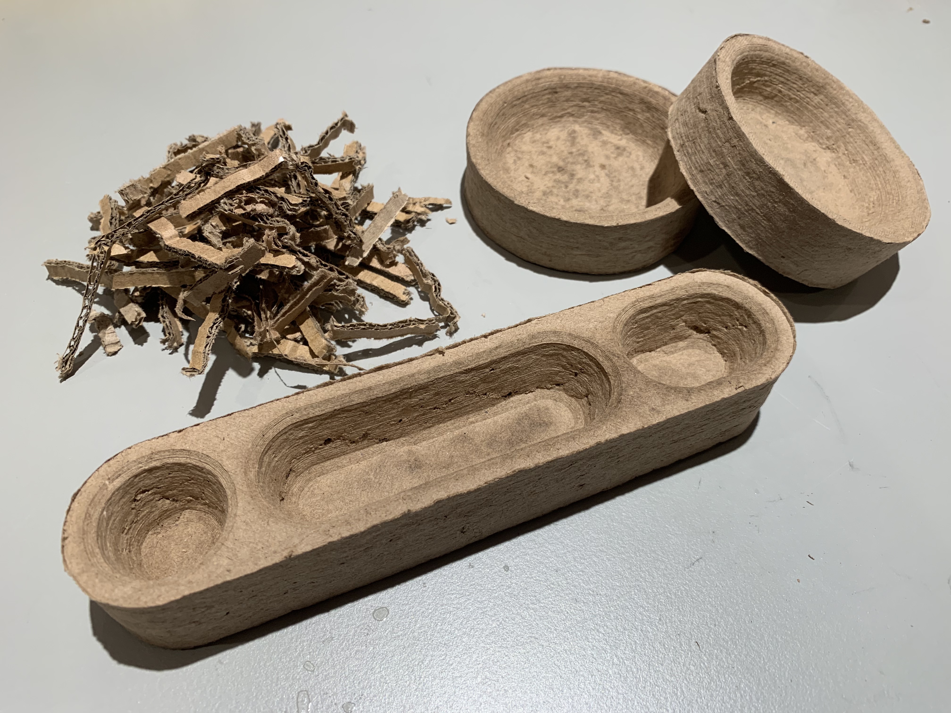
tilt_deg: -52.4
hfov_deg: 67.3
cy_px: 356
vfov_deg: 53.1
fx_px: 714
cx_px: 476
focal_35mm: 26
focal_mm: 4.25
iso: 50
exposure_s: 1/60
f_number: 1.8
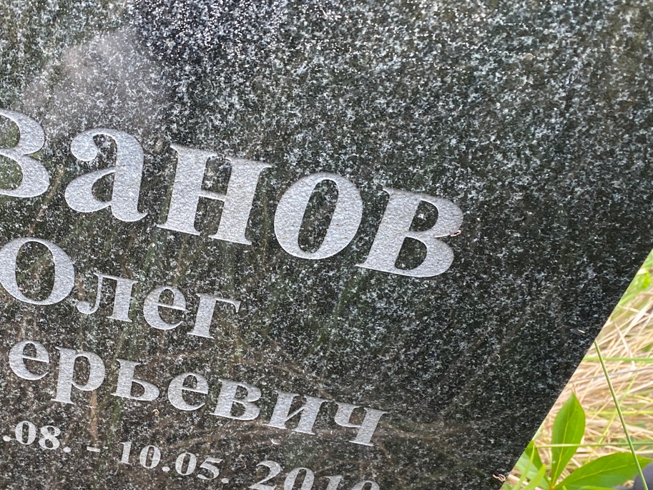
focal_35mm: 41
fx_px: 774
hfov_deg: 44.4
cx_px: 172
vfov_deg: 34.5
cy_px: 363
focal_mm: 4.25
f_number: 1.8
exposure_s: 1/104
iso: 125
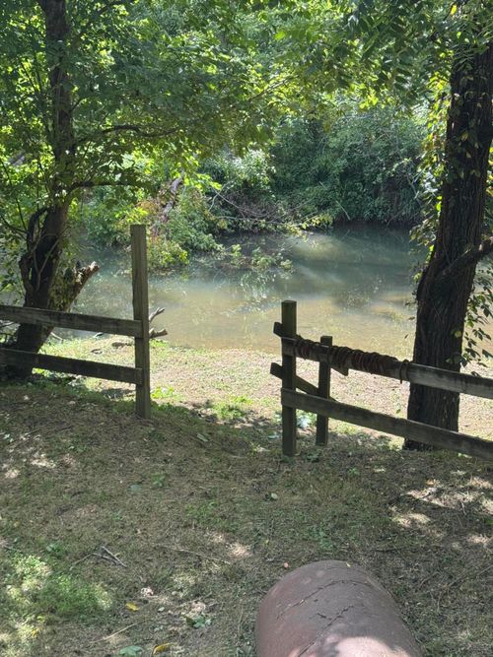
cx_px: 246
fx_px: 912
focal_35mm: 48
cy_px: 328
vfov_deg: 39.7
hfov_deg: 30.3
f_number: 1.78
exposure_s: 1/495
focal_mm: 6.76
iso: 64
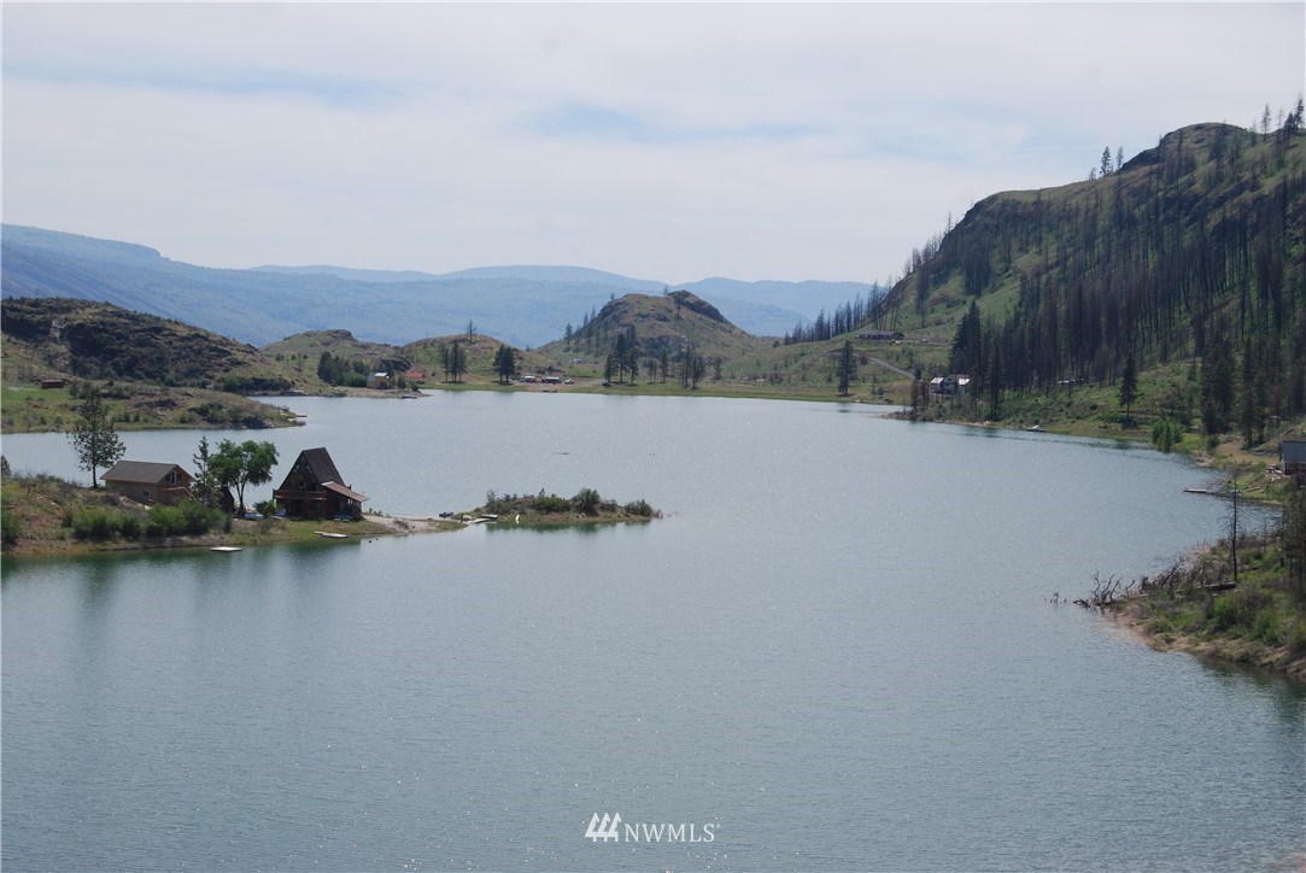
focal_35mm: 63
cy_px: 436
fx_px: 2287
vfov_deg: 21.6
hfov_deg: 31.9
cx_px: 653
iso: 100
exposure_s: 1/320
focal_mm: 42
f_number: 9
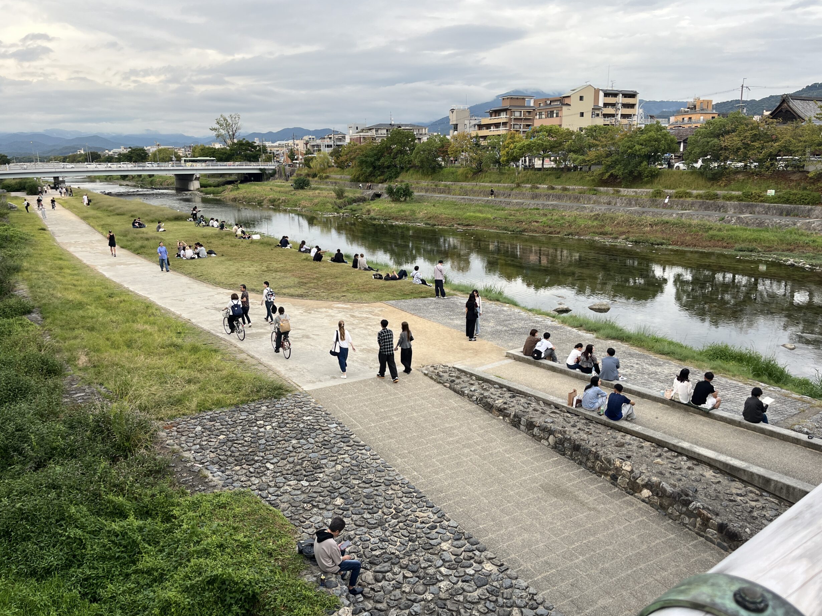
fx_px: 641
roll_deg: +1.1
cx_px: 411
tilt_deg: -14.4
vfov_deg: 51.4
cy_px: 313
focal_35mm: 27
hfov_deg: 65.3
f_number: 1.6
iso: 40
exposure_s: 1/205
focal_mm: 5.1
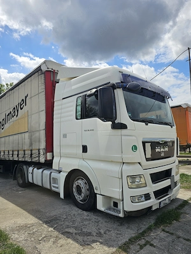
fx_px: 169
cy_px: 127
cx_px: 96
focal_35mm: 23
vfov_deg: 73.9
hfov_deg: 58.9
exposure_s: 1/1250
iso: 10
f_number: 1.7
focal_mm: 6.3
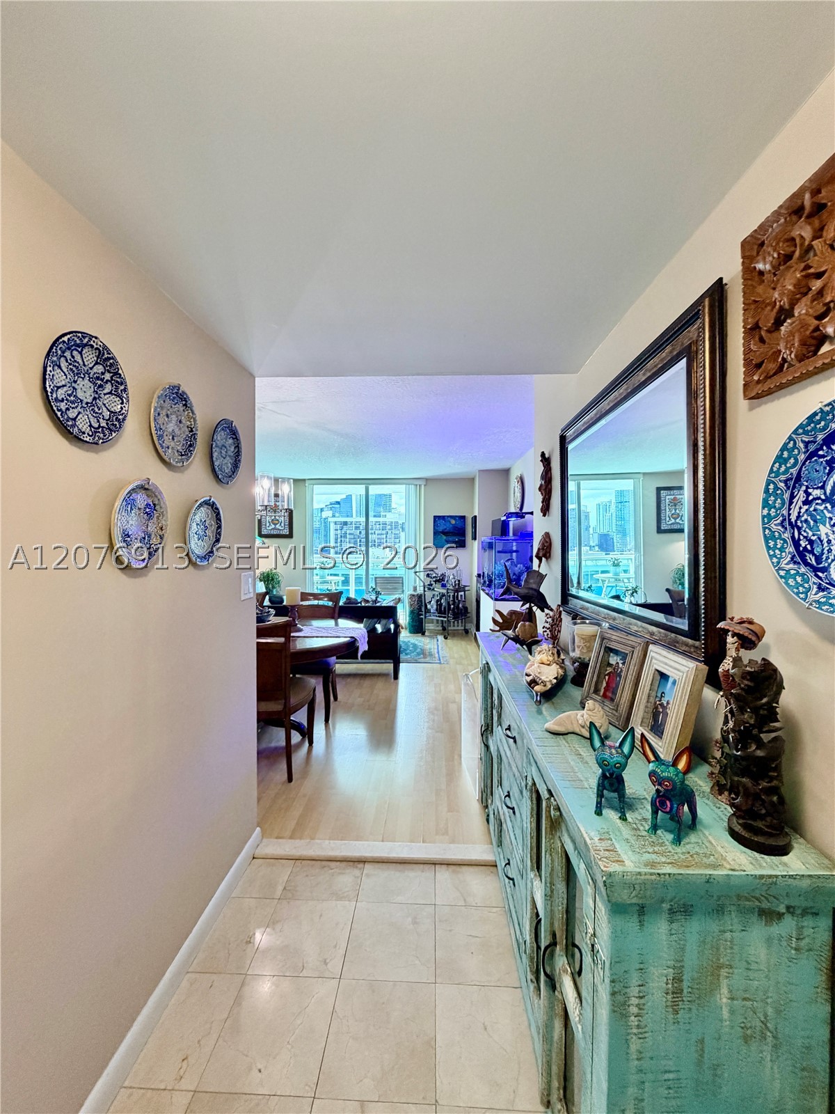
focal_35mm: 14
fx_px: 450
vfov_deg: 102.1
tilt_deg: -1.0
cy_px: 557
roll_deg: -0.6
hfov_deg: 85.7
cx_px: 418
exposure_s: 1/120
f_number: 2.2
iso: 320
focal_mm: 2.22
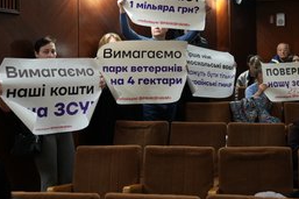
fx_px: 440
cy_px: 58
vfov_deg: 25.3
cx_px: 181
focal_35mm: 53
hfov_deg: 37.4
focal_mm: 34
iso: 2500
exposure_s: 1/160
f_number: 2.8
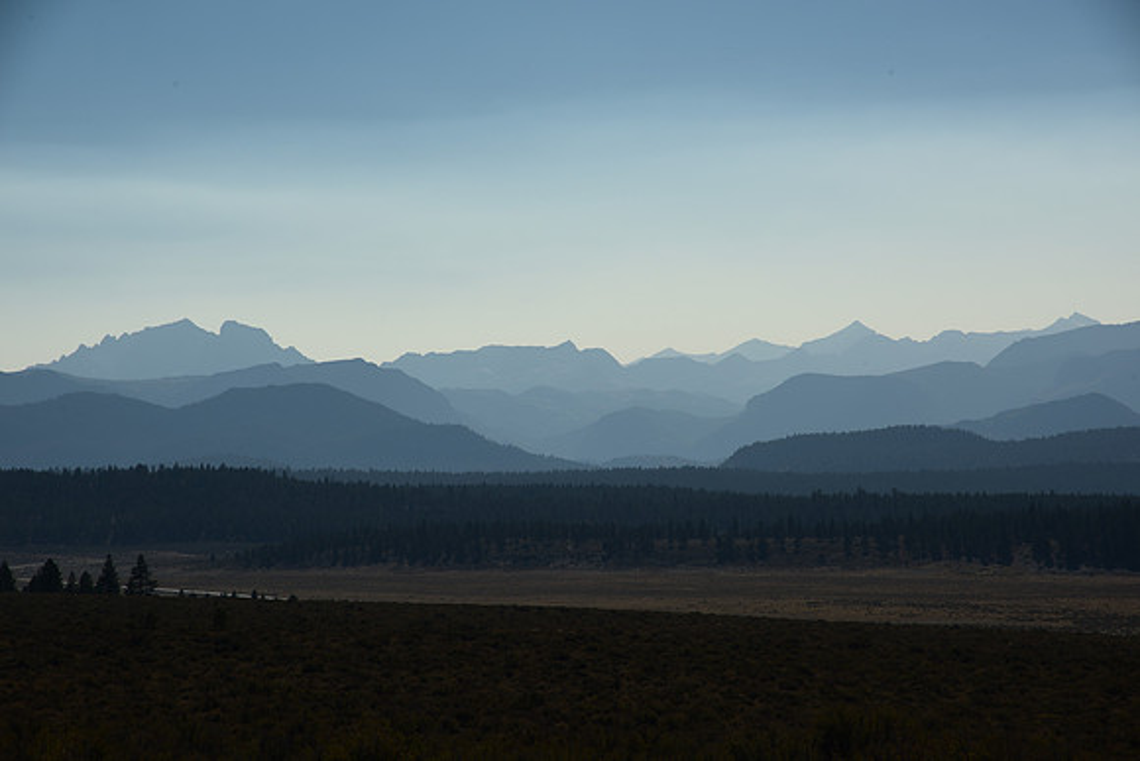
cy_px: 380
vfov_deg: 10.2
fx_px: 4276
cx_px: 570
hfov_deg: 15.2
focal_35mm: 135
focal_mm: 135
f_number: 11
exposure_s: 1/250
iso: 64
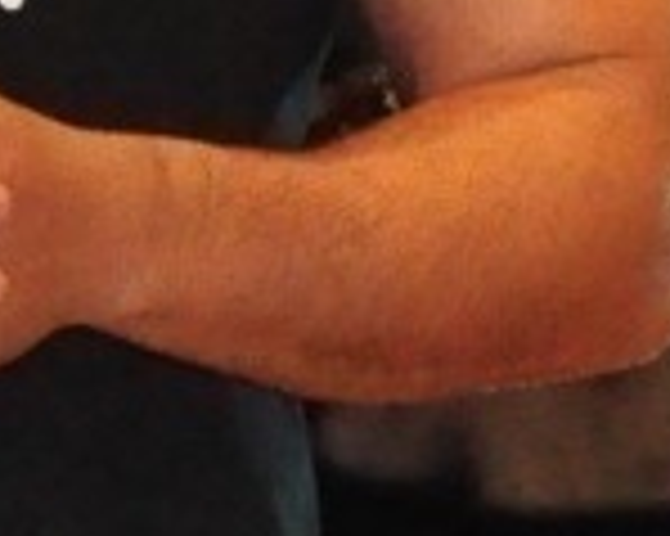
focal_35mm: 1187
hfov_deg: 1.6
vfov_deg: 1.3
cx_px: 1025
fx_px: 23518
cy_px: -155
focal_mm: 105
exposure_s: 1/125
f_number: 5.6
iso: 3200
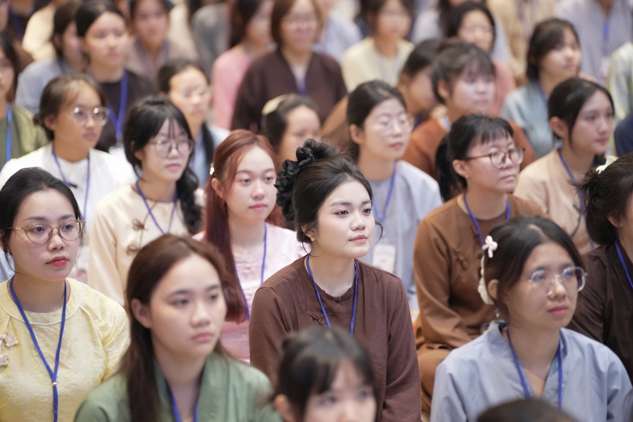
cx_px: 316
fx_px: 2637
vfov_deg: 9.1
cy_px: 211
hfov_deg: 13.7
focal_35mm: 150
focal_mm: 150
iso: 5000
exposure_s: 1/200
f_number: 2.8
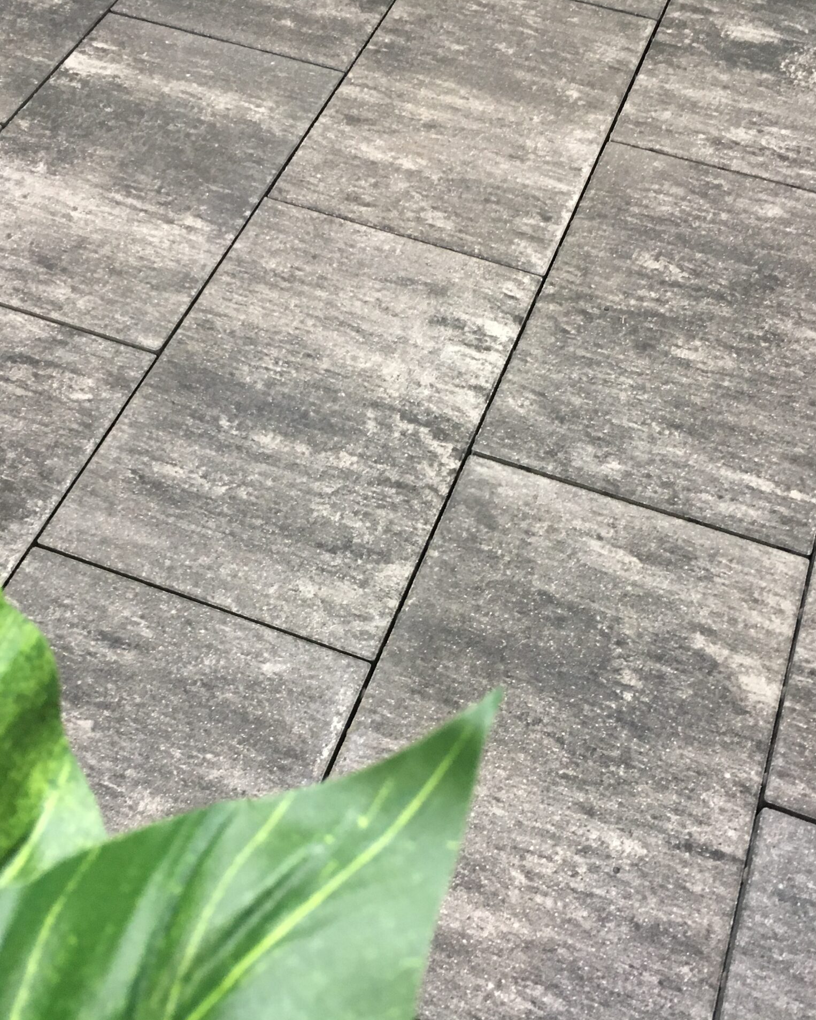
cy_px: 511
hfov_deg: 39.2
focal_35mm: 38
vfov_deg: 47.9
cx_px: 411
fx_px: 1147
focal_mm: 4.15
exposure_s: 1/33
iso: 160
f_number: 2.2
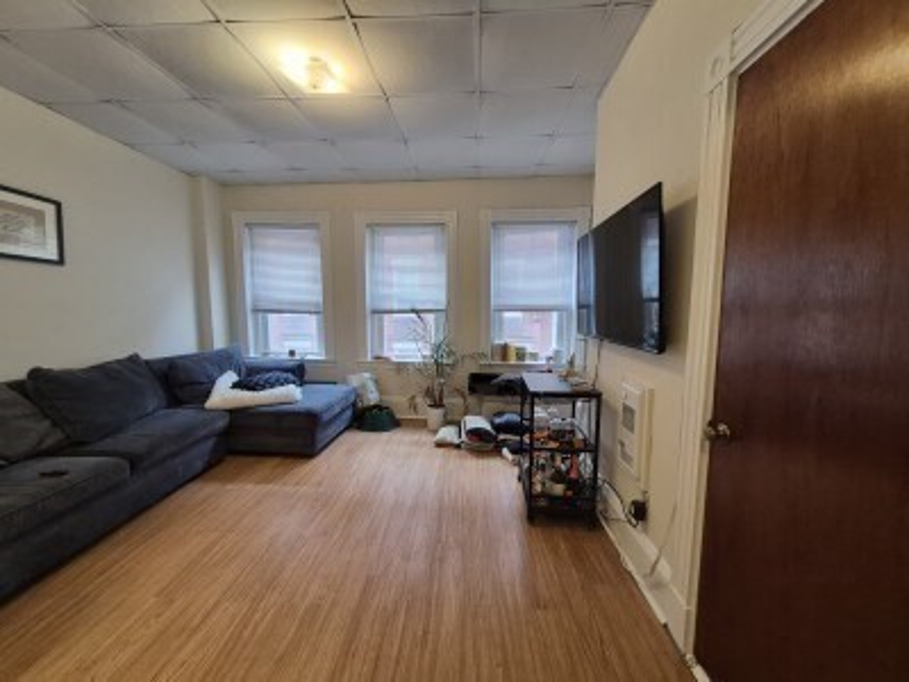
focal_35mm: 13
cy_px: 341
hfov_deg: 106.2
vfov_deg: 89.9
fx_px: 341
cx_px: 454
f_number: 2.2
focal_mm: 1.74
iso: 250
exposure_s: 1/60
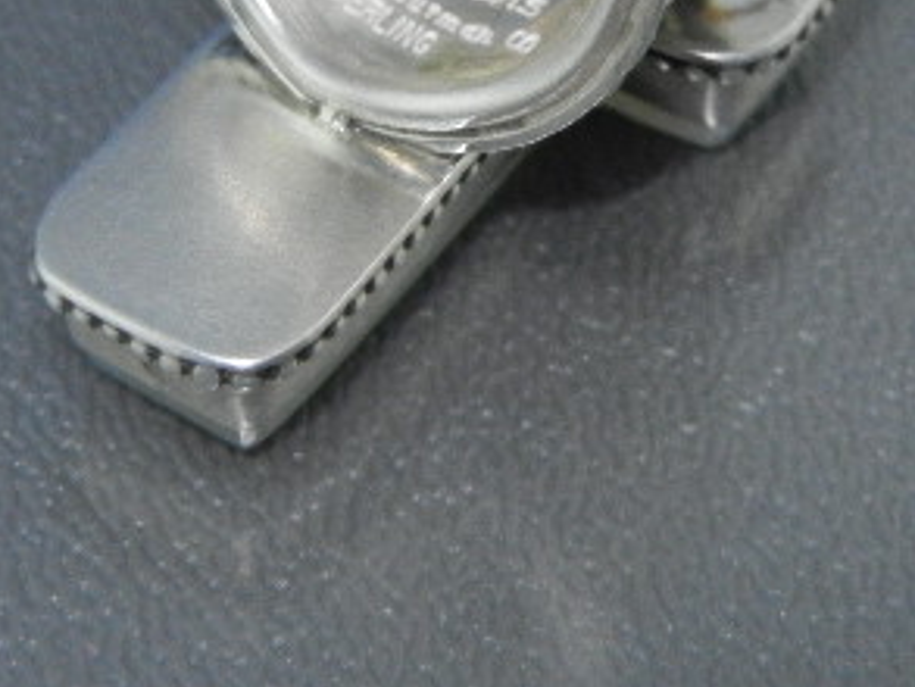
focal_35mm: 129
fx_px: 3411
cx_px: 468
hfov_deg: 15.3
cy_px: -9
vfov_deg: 11.4
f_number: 8
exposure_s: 1/30
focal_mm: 10.6
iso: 767
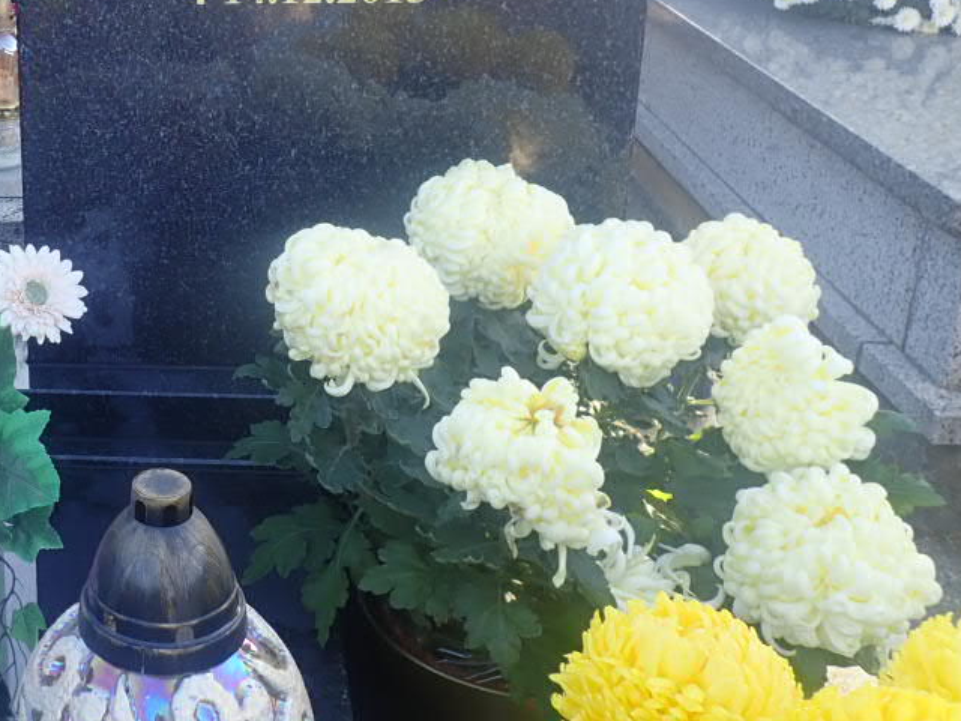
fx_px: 1388
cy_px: 194
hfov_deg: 35.5
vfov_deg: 28.7
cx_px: 63
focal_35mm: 50
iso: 100
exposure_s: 1/125
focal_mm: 4.5
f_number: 2.8
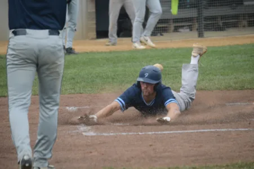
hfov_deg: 6.5
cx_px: 127
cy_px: 84
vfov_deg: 4.4
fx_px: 2221
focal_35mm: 315
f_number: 5.3
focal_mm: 210
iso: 1600
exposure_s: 1/1000
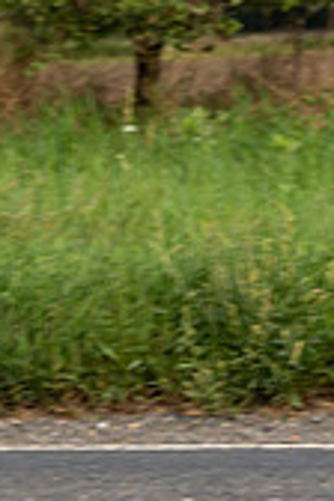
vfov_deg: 5.6
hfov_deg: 3.7
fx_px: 5037
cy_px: -206
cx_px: -460
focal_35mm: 362
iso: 125
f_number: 4.5
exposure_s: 1/640
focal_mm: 62
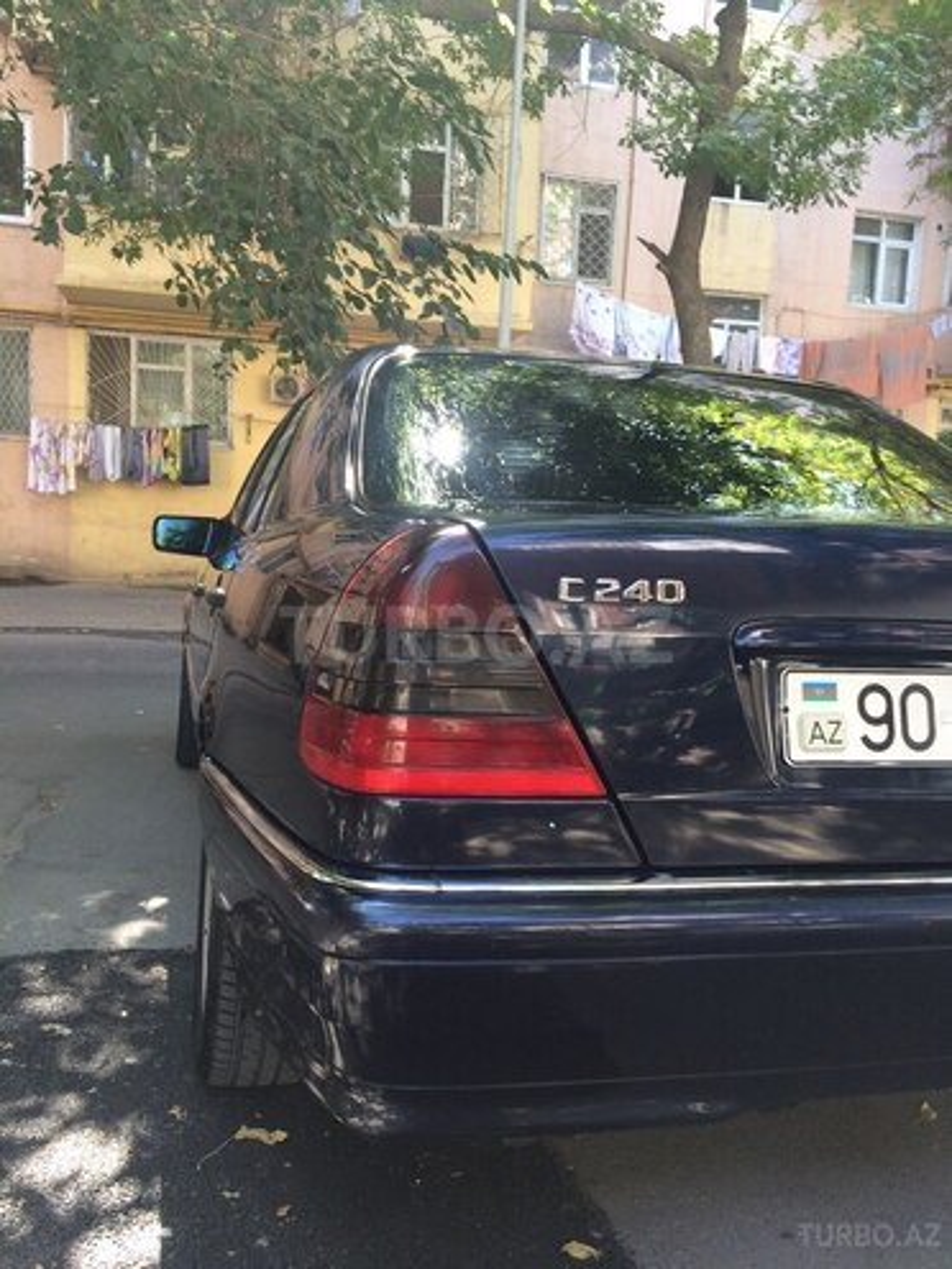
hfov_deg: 48.2
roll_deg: -0.6
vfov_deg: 61.7
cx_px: 476
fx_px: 1063
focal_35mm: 29
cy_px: 634
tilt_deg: -6.0
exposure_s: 1/100
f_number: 2.2
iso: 64
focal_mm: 4.15
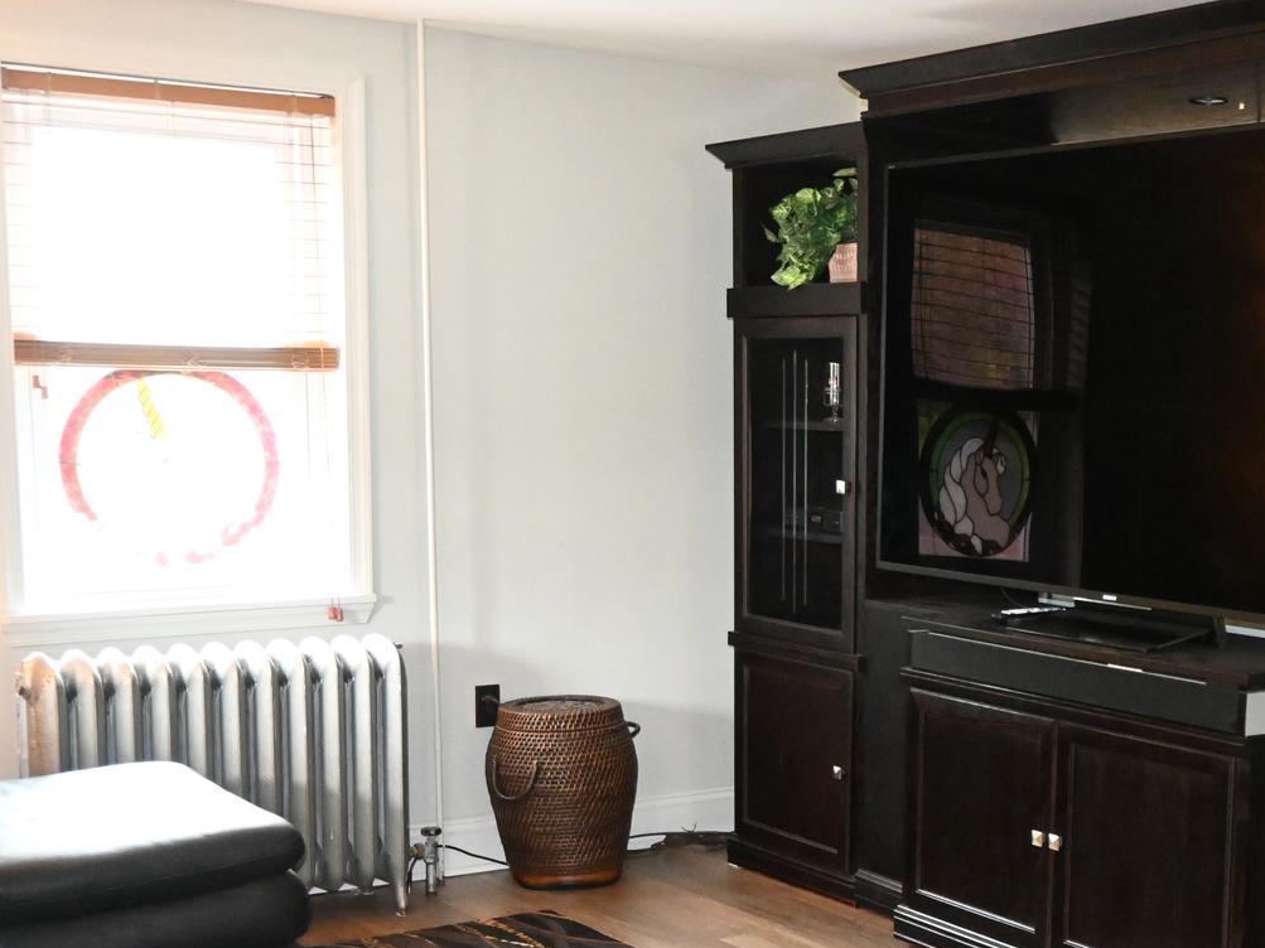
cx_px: 1071
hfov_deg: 33.9
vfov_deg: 26.5
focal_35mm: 54
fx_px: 1990
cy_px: 686
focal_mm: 18.5
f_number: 3.8
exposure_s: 1/60
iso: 5600
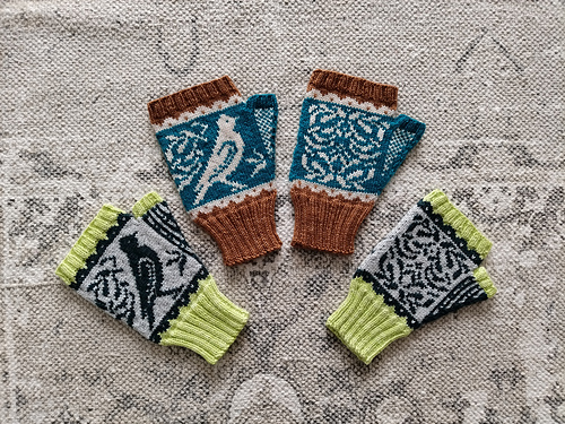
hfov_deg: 67.3
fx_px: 424
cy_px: 212
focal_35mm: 26
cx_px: 282
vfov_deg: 53.1
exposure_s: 1/50
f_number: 1.8
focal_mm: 4.7
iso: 125
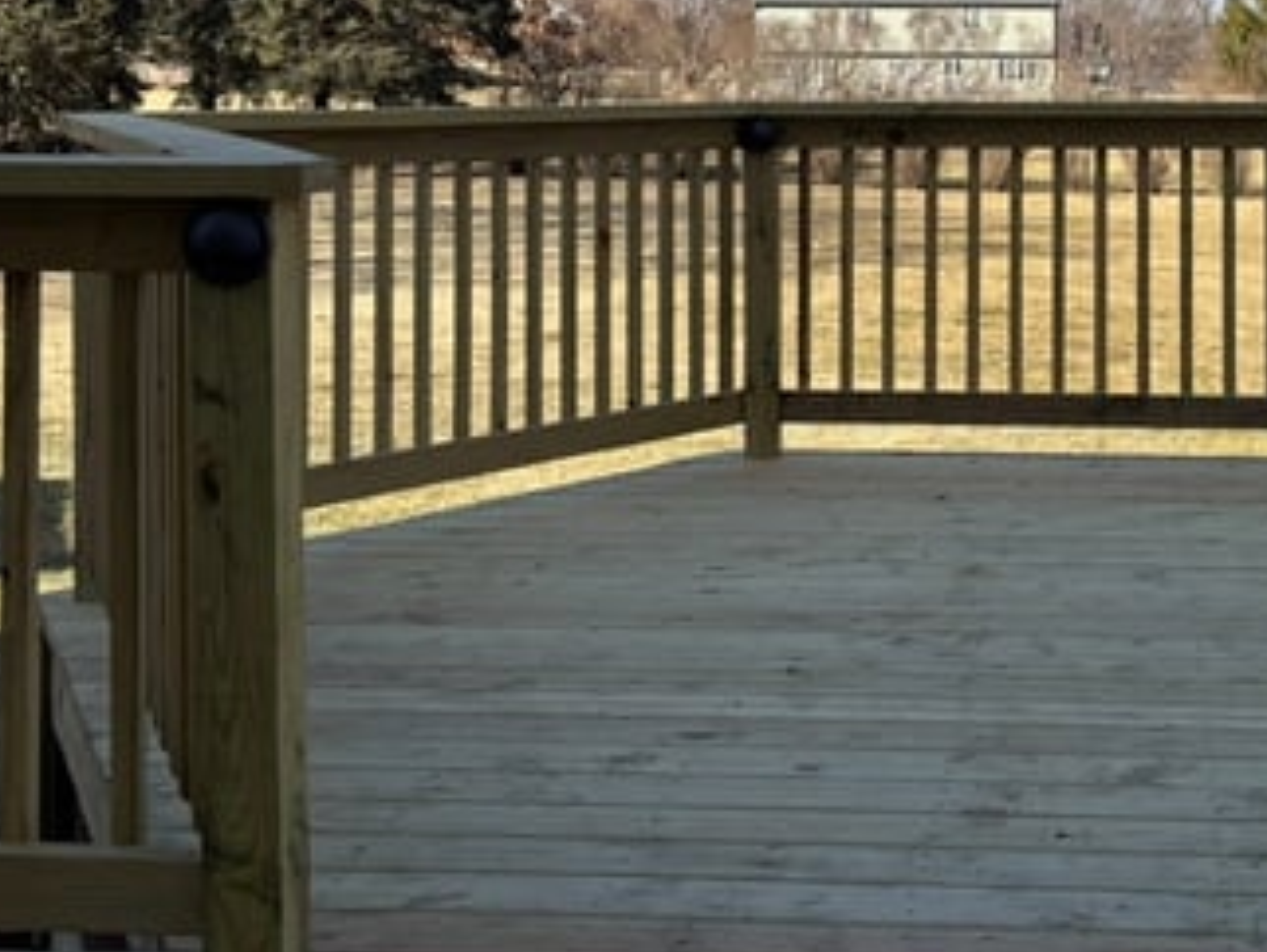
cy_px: 28
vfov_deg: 22.8
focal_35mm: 62
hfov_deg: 30.4
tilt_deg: +0.9
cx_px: 1007
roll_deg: -0.7
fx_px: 2271
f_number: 1.6
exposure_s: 1/2639
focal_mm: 5.96
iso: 50
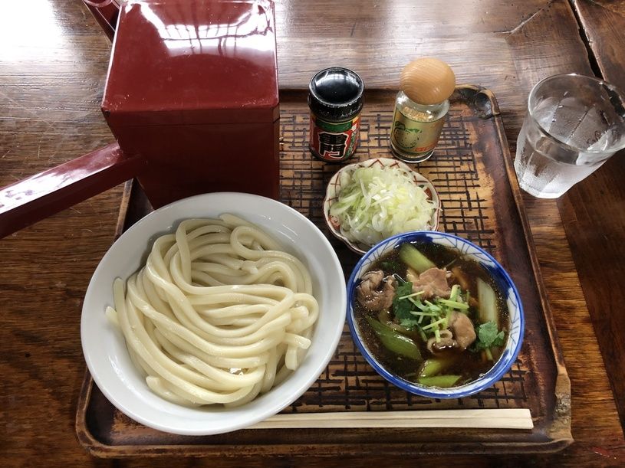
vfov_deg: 49.7
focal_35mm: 28
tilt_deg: -60.3
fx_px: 505
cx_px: 312
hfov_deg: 63.5
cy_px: 234
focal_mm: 3.99
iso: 80
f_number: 1.8
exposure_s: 1/17
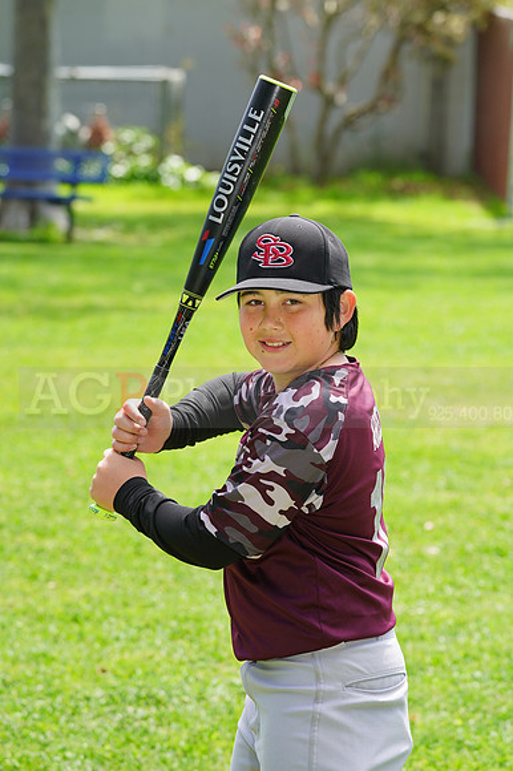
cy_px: 386
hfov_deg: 7.8
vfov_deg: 11.8
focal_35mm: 175
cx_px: 256
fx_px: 3745
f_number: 8
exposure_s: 1/160
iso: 200
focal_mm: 175
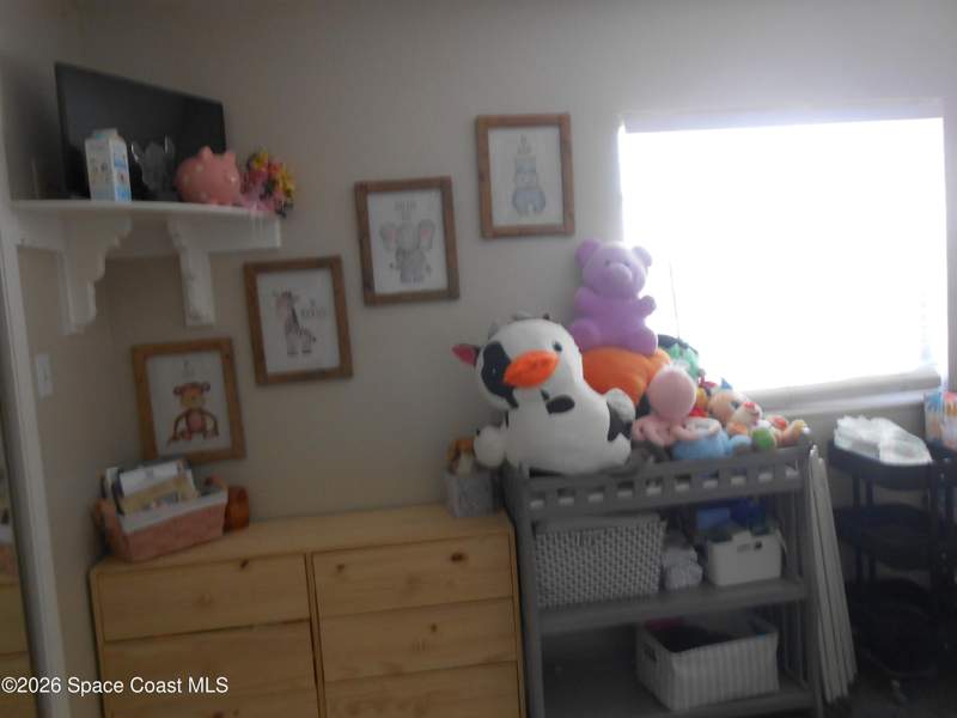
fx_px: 719
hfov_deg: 67.3
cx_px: 478
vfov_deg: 53.1
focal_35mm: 26
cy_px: 359
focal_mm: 4.6
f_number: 3.5
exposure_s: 1/30
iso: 250
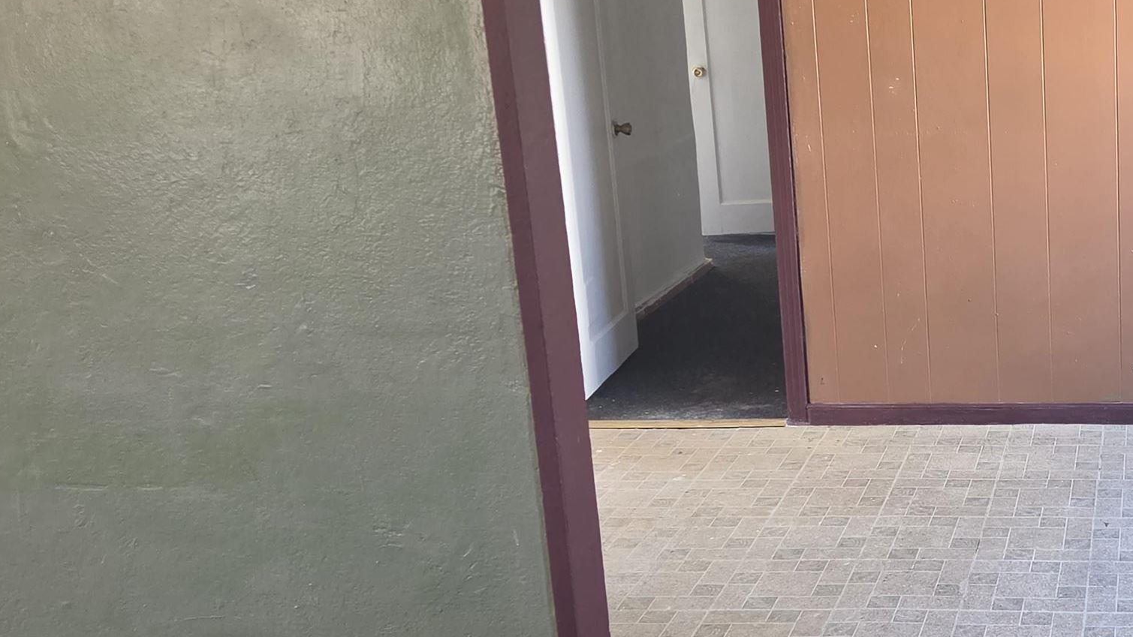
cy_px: 338
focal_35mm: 51
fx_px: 1532
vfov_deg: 23.5
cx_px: 1087
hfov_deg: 37.1
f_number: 1.8
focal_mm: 5.4
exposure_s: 1/120
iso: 500
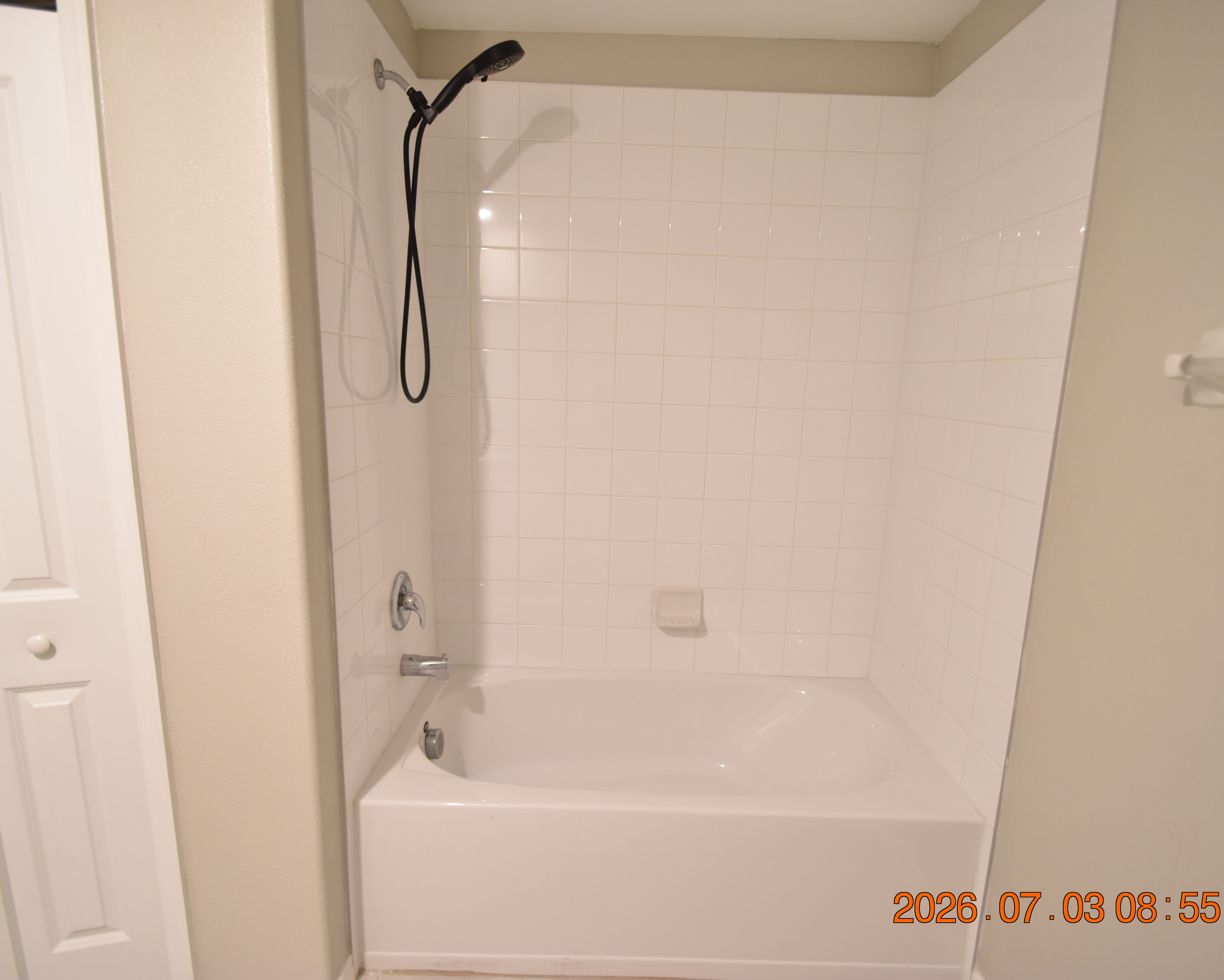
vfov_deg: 77.0
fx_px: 616
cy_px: 489
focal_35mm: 17
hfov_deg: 89.6
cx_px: 621
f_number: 3.5
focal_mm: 10
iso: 800
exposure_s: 1/15
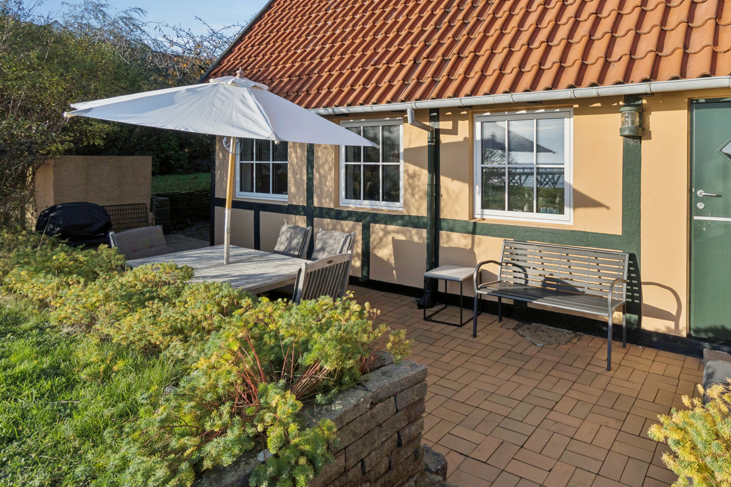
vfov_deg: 58.4
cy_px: 171
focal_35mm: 21
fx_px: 426
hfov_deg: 78.6
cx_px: 487
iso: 200
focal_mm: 10
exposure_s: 1/640
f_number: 8
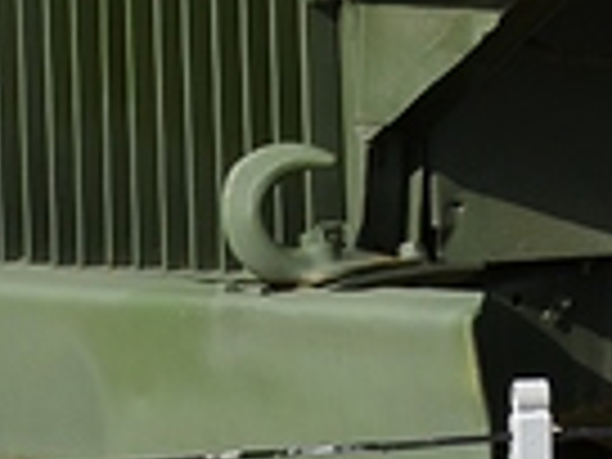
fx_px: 5834
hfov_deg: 5.8
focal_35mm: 330
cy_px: -430
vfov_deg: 4.4
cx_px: 1458
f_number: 9
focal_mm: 26
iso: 100
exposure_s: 1/320
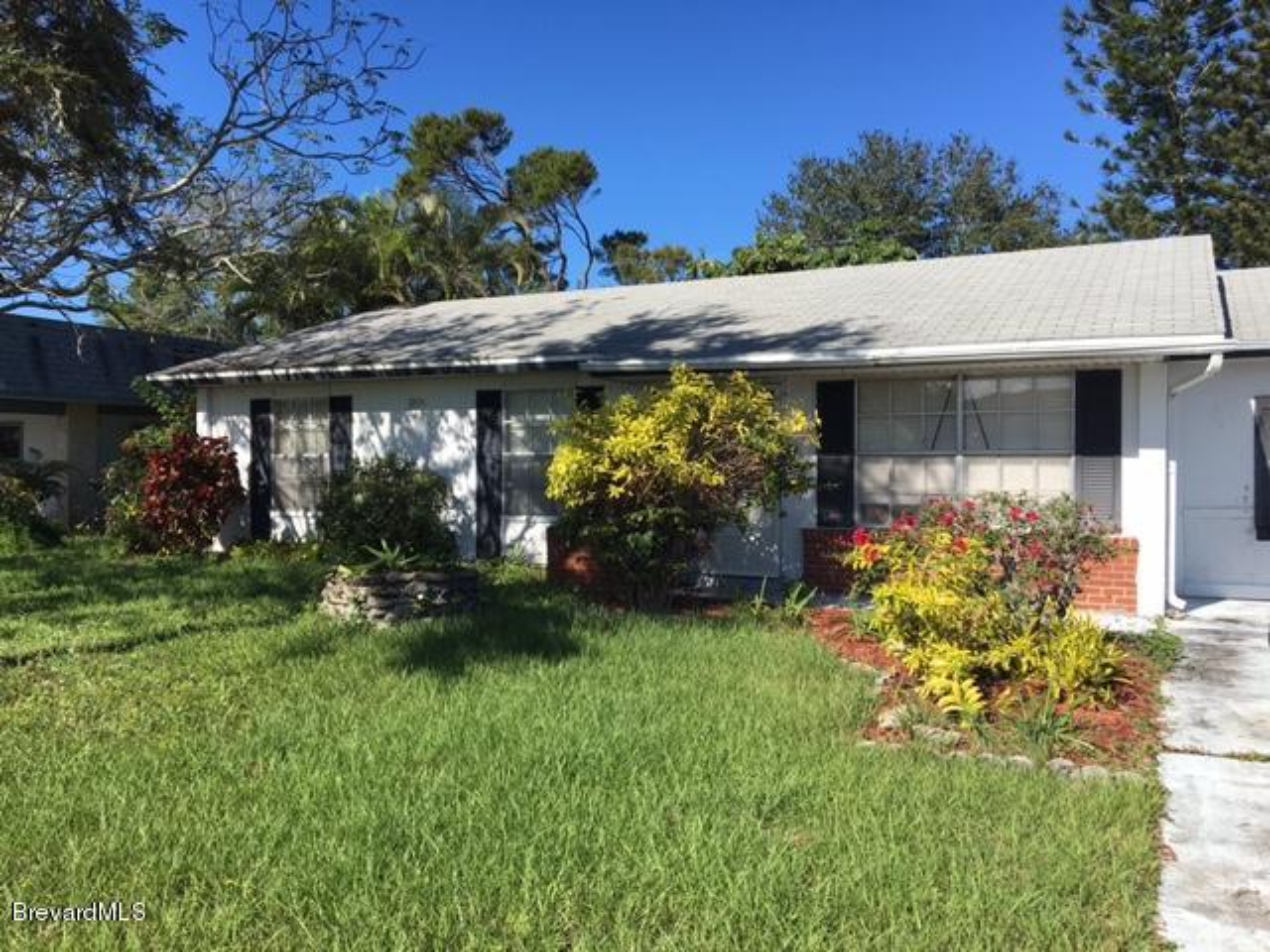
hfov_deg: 61.7
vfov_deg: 48.2
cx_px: 635
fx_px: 1064
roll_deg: +0.1
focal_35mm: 29
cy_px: 476
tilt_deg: -0.3
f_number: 2.2
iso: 25
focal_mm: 4.15
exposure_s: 1/1570
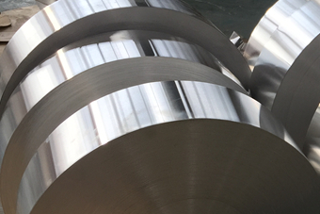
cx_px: 366
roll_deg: -5.6
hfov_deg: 25.9
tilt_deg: -33.6
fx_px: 631
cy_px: 168
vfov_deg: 19.0
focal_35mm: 71
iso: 32
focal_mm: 4.15
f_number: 2.2
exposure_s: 1/253
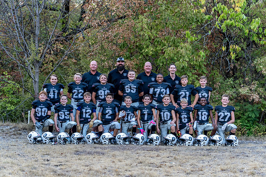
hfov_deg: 25.7
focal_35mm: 79
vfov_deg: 17.3
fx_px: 584
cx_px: 133
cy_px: 88
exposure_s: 1/320
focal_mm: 79
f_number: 4.5
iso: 1000
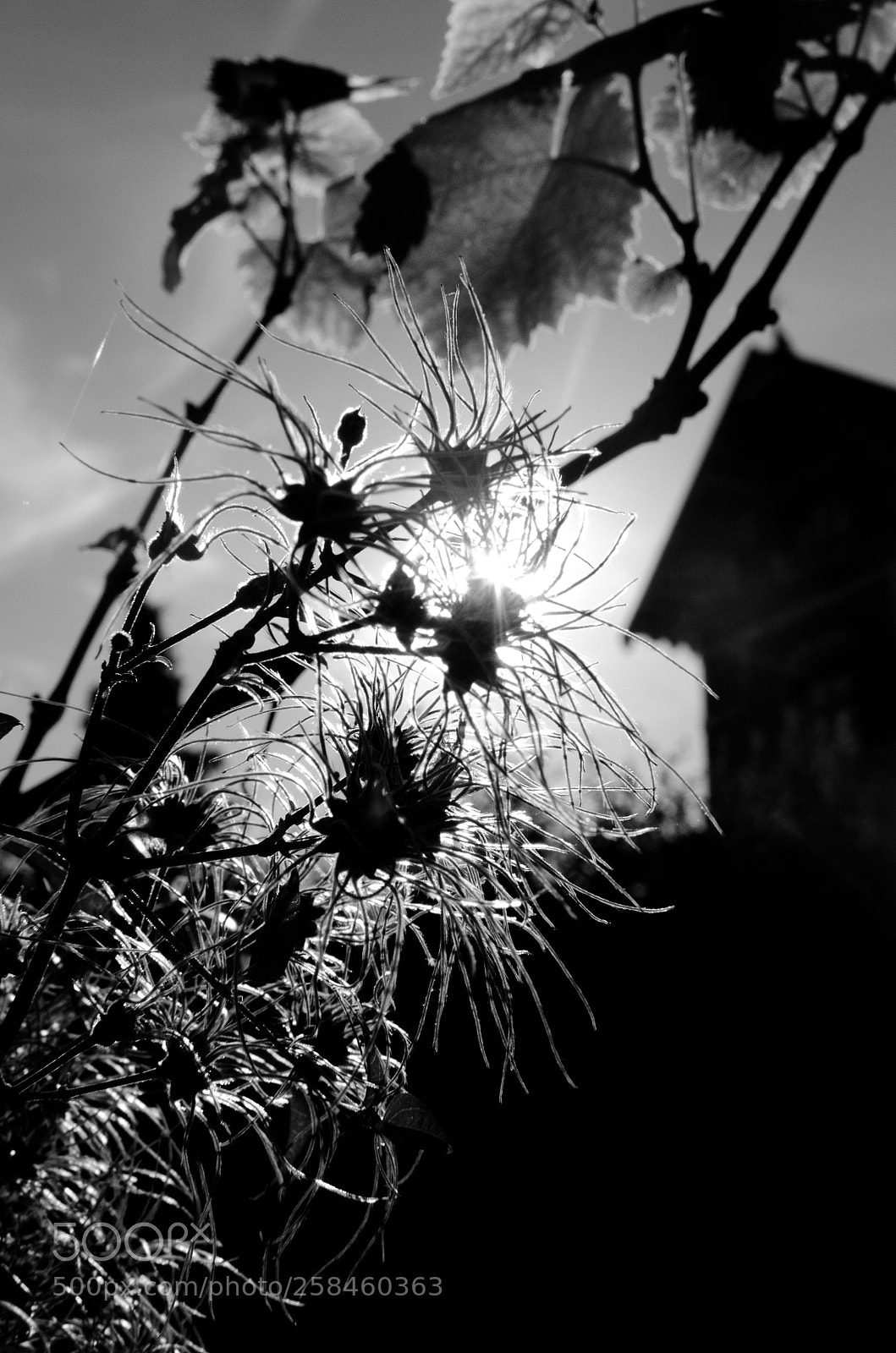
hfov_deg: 25.6
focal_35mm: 52
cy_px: 676
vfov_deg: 37.9
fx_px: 1970
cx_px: 448
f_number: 16
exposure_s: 1/500
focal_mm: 35
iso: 400
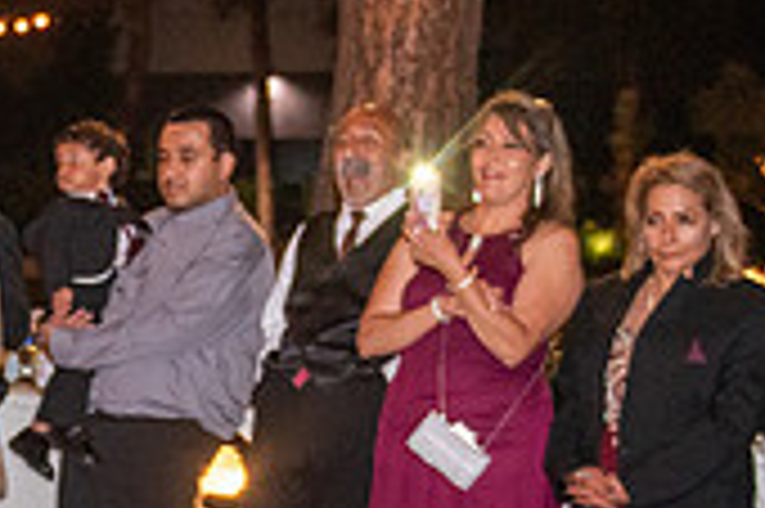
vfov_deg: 9.9
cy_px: 553
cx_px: -140
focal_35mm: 137
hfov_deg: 14.5
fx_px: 2908
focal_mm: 32
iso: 1250
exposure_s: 1/125
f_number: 2.8
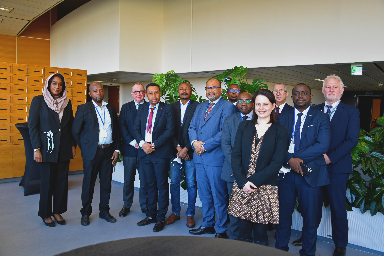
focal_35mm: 32
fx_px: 336
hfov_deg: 59.5
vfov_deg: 41.7
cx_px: 192
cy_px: 128
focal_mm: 21
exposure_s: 1/80
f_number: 4.5
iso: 400
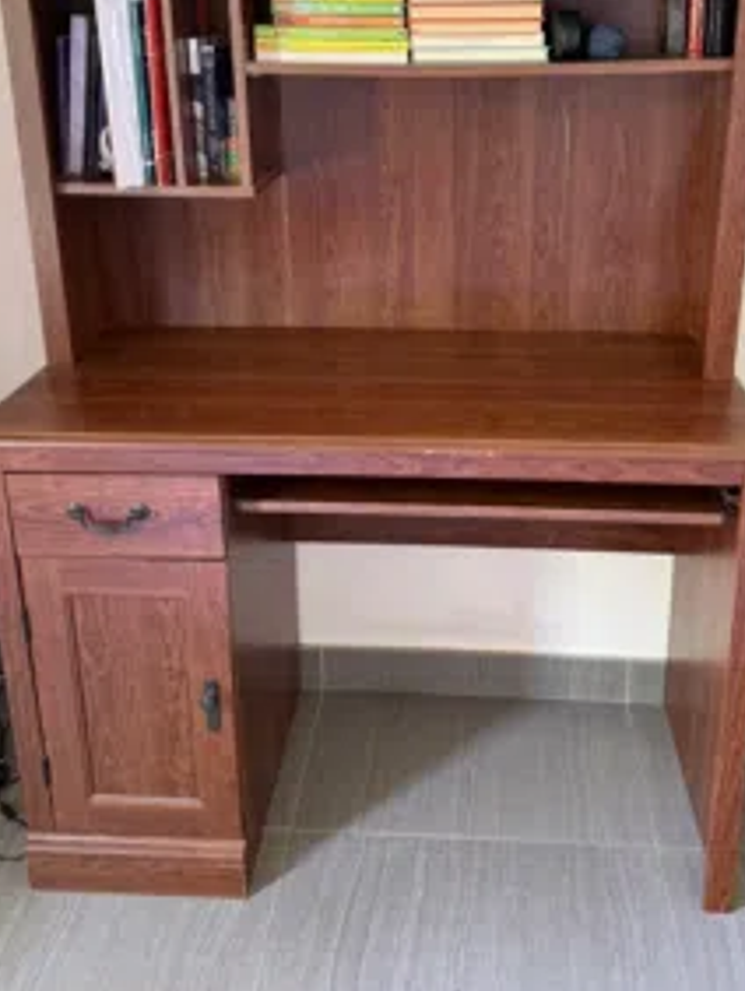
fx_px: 974
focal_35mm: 34
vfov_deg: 52.9
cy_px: 334
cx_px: 415
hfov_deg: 41.8
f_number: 1.78
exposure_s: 1/60
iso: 640
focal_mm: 6.76
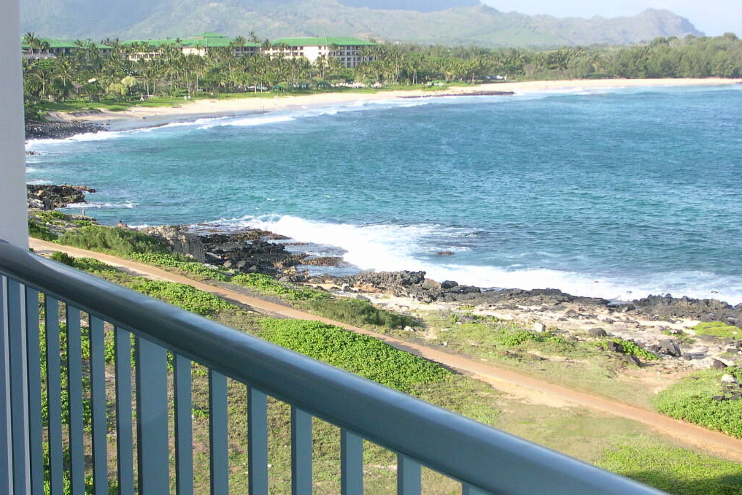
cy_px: 275
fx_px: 1381
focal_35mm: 67
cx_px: 371
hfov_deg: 30.1
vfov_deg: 20.3
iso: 141
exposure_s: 1/363
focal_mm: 9.7
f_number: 3.5
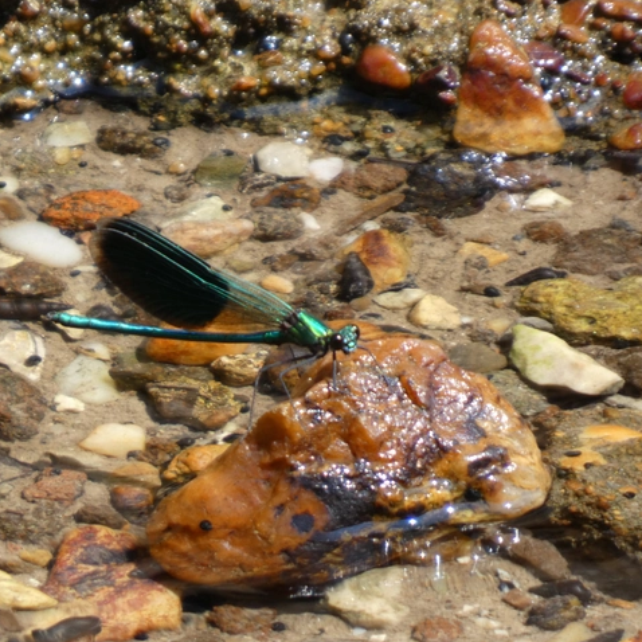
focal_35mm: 1223
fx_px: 25662
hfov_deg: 1.4
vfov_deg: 1.4
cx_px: 242
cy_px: 321
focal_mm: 185
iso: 80
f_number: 5.6
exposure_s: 1/160
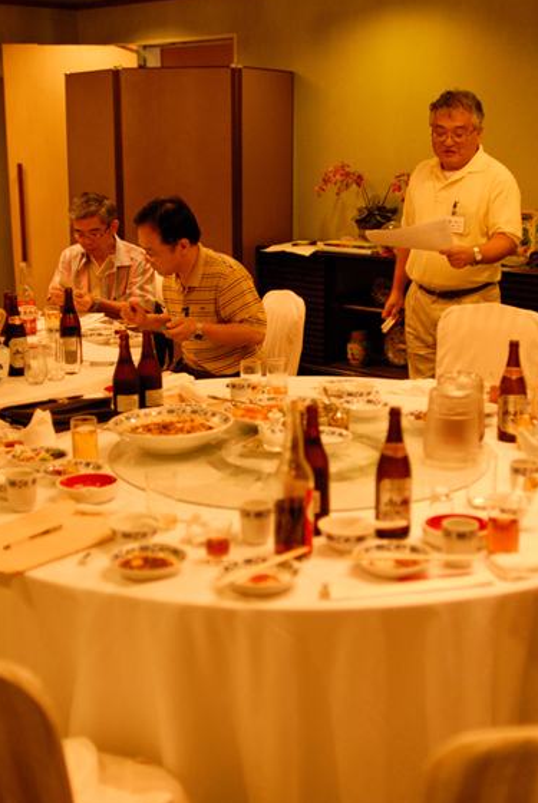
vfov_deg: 41.1
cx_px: 253
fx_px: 1073
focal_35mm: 48
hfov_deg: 28.2
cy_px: 422
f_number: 2
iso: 800
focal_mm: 28
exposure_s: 1/125
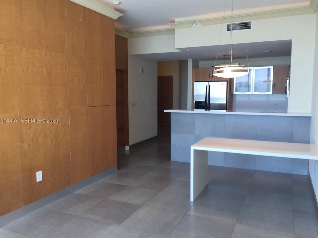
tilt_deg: -7.0
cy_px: 121
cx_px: 155
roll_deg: -1.2
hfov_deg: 60.0
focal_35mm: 30
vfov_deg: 46.8
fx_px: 276
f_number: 2.2
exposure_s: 1/60
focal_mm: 4.15
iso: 32
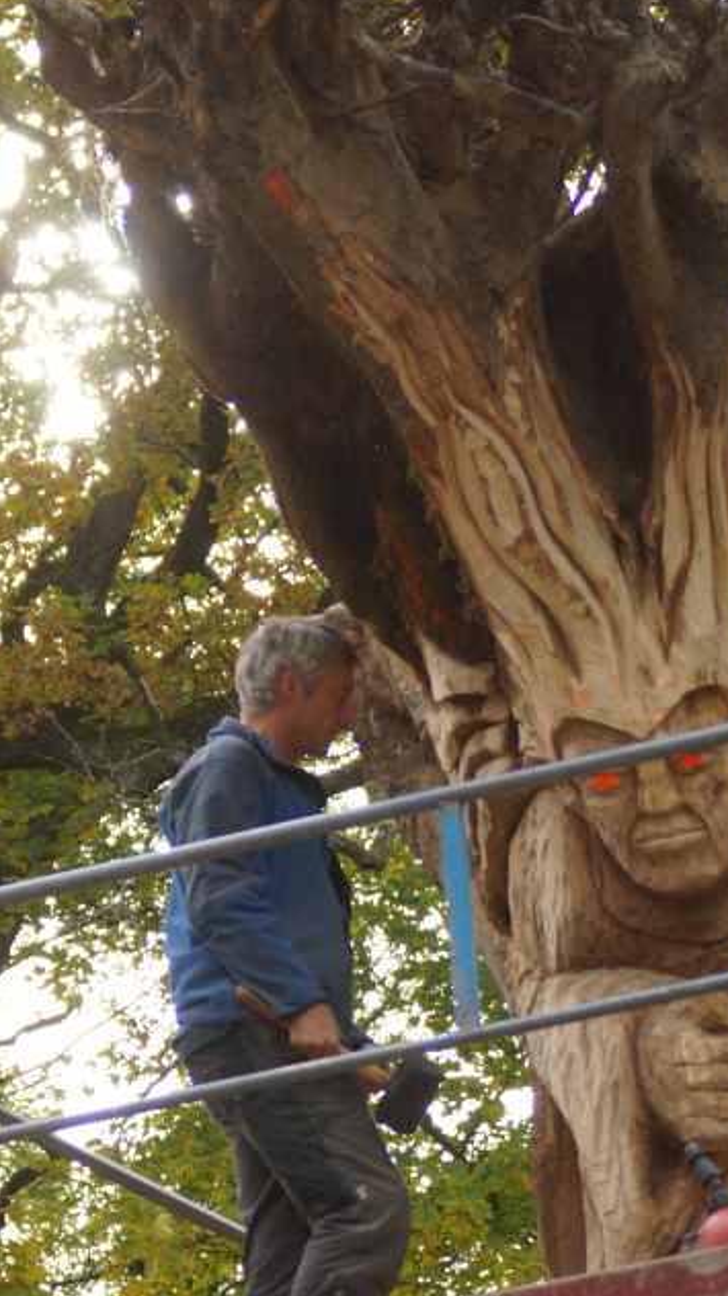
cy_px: 773
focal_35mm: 209
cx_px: 669
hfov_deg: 5.8
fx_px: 7180
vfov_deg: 10.3
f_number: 4
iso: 100
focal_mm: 70
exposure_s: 1/160
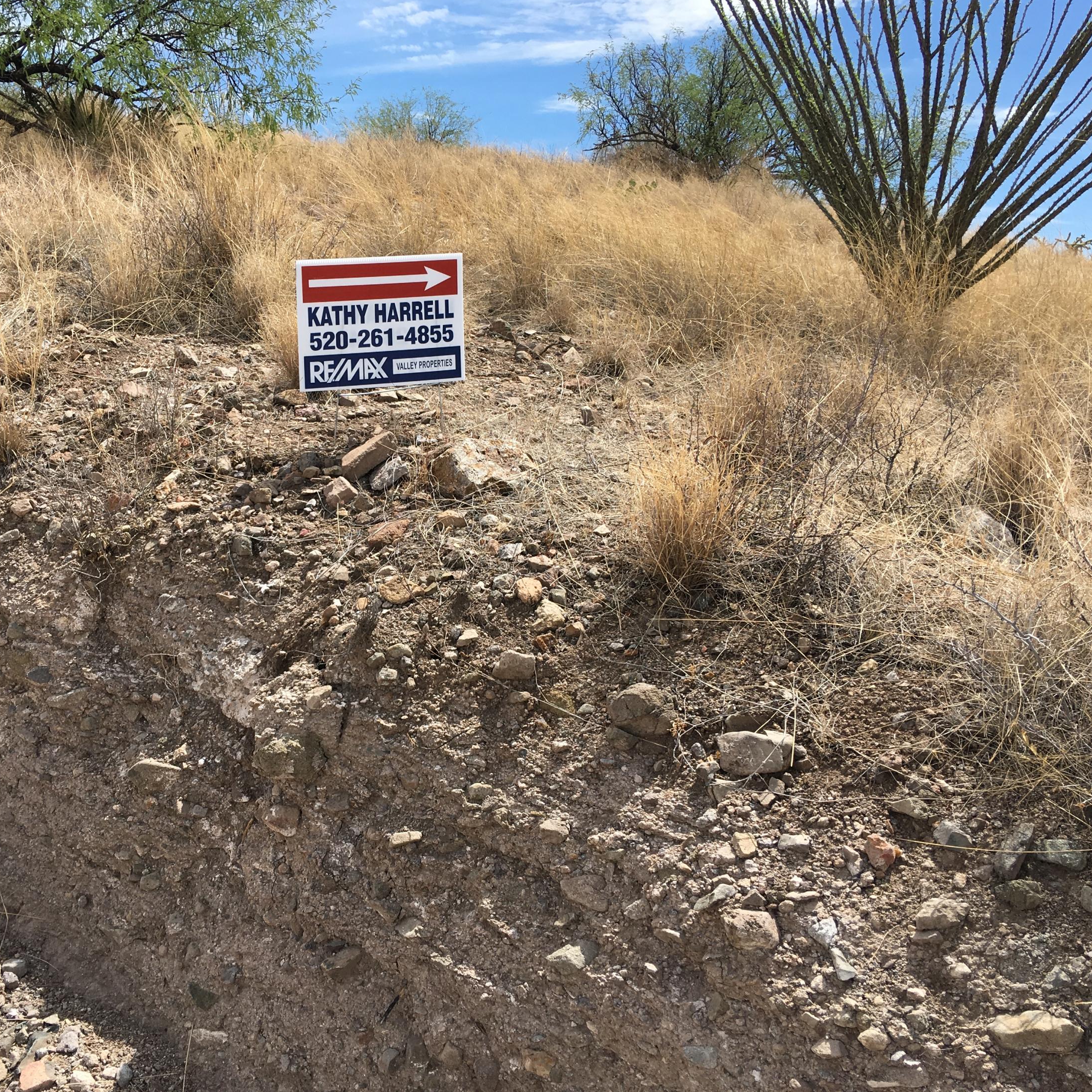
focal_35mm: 35
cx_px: 397
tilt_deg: -9.5
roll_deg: -3.2
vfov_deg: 47.2
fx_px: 1249
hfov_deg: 46.7
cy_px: 536
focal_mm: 4.15
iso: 25
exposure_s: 1/1570
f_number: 2.2
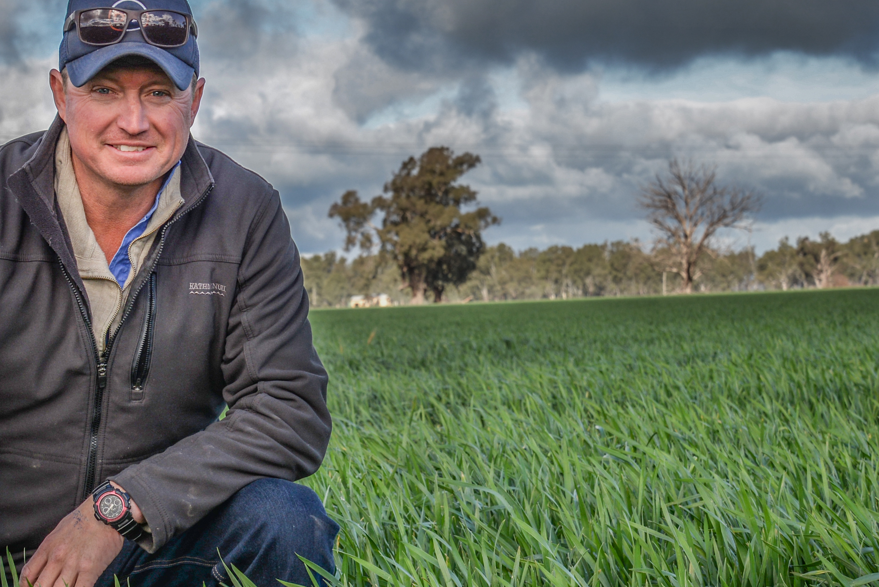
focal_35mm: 97
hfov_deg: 21.0
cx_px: 393
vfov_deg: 14.1
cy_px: 295
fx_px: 2369
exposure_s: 1/250
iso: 180
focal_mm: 46
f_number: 8
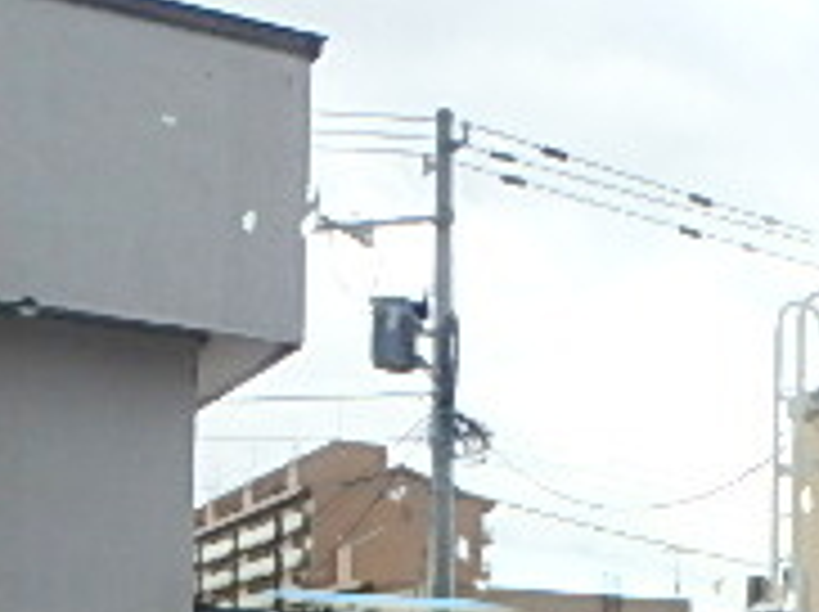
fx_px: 1749
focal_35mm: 74
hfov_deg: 24.4
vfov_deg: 18.1
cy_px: 860
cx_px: 932
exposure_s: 1/320
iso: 125
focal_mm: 3.7
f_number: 3.5
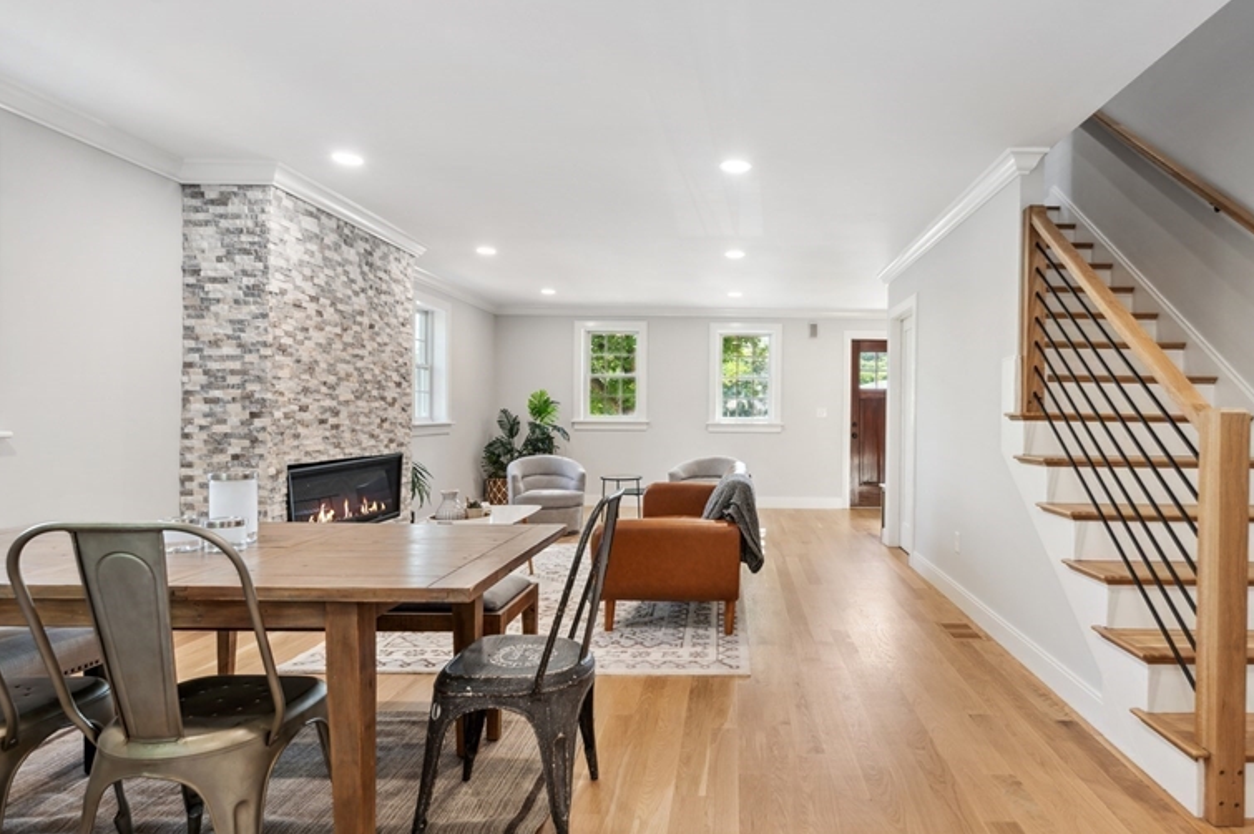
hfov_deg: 86.1
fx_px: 661
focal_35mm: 19
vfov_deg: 64.5
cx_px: 737
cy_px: 410
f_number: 8
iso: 100
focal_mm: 14
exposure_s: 1/3.33
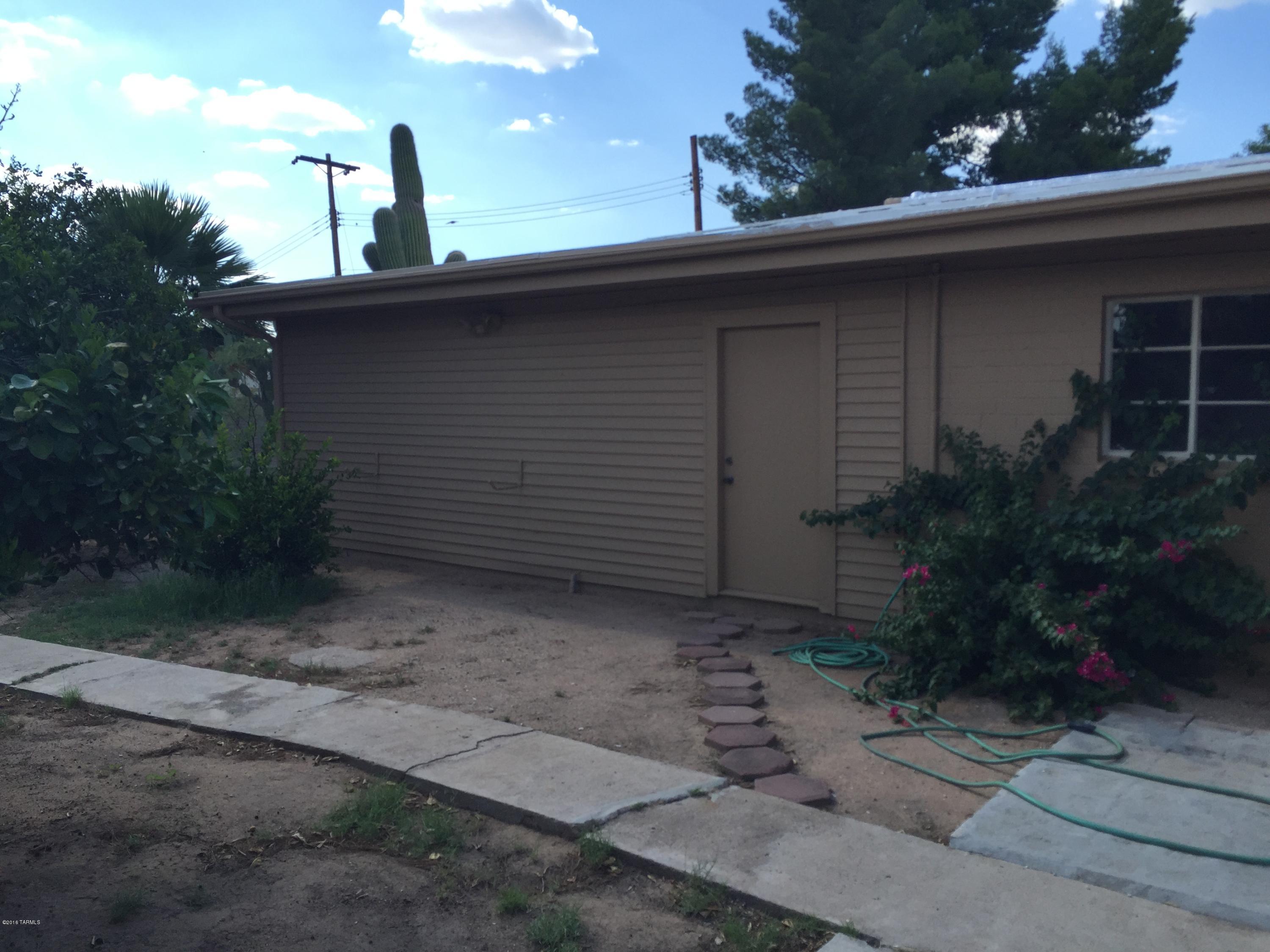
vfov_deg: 48.2
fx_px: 1064
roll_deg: -0.2
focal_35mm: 29
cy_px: 476
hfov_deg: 61.7
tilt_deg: -6.9
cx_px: 635
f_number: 2.2
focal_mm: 4.15
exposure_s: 1/1163
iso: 32
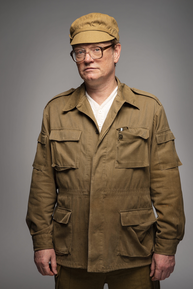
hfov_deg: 19.5
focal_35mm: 70
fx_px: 562
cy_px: 144
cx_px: 96
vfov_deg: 28.8
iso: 125
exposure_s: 1/250
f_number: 7.1
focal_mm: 70
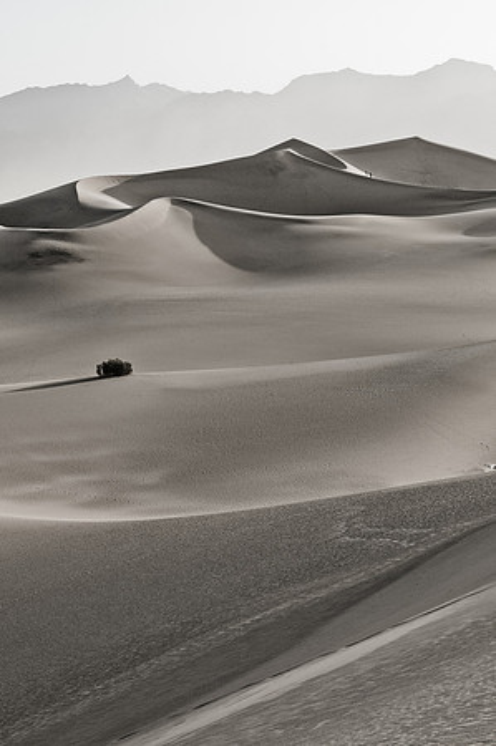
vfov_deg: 30.5
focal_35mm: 66
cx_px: 248
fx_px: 1367
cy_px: 373
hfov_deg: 20.6
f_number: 10
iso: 400
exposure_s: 1/320
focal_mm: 44
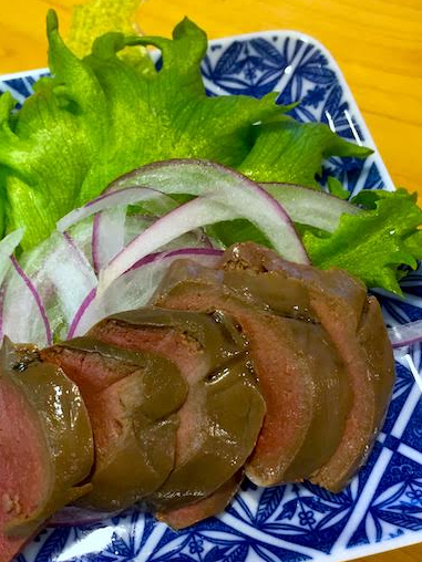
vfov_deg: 46.7
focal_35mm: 40
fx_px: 650
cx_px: 142
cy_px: 321
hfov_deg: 35.6
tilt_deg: -64.1
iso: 40
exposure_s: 1/30
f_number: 2.2
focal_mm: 4.15
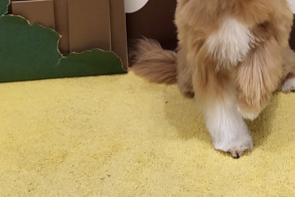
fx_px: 721
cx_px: 254
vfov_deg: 13.9
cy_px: -150
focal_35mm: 88
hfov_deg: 22.7
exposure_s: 1/120
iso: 125
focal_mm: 4.25
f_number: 1.8
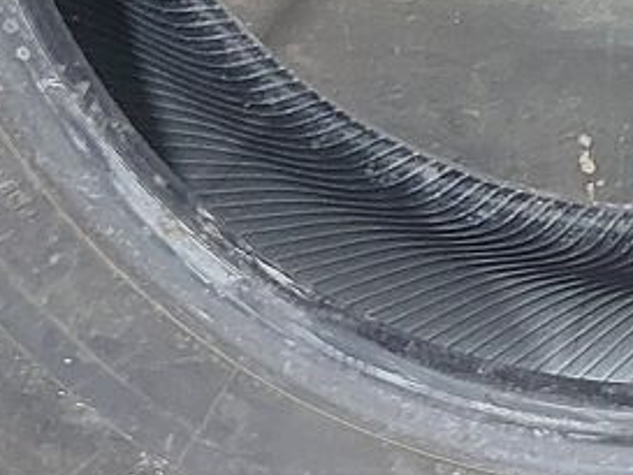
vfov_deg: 11.4
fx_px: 2232
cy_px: -345
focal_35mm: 122
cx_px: 646
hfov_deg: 15.8
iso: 500
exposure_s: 1/20
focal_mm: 5.23
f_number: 1.8
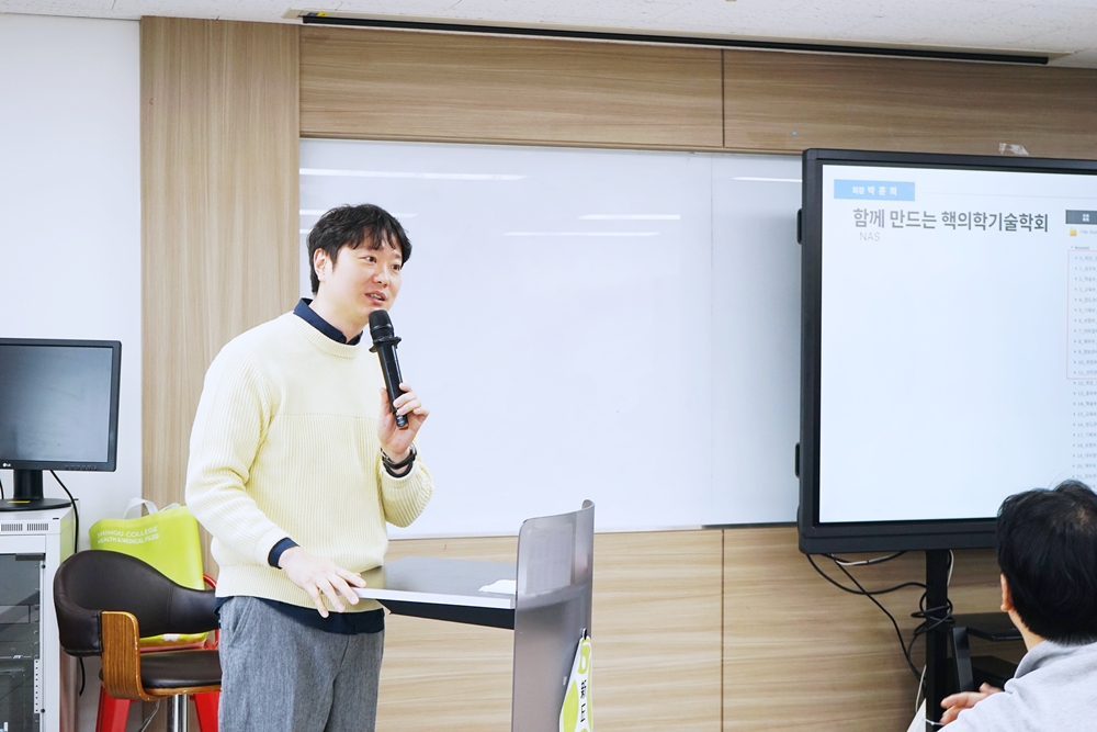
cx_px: 548
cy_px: 366
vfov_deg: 23.8
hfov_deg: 35.0
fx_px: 1737
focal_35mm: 57
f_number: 5.6
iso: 400
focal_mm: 57
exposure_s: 1/100
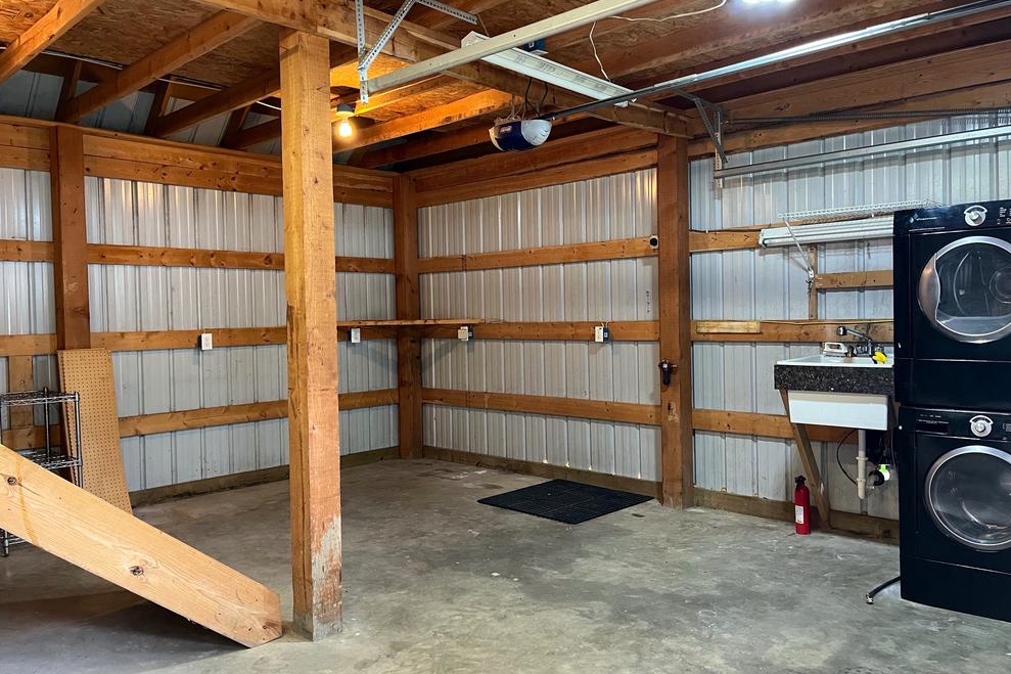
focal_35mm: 28
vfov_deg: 46.4
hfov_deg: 65.5
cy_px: 332
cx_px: 499
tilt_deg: -2.4
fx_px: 786
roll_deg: +0.2
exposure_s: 1/60
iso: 320
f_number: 1.6
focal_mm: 5.1
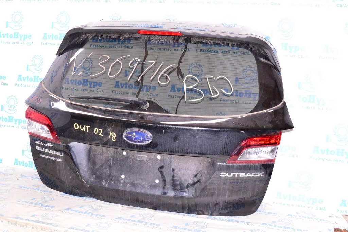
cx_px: 174
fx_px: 377
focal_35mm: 39
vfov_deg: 34.2
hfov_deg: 49.6
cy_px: 116
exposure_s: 1/125
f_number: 8
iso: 1600
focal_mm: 26
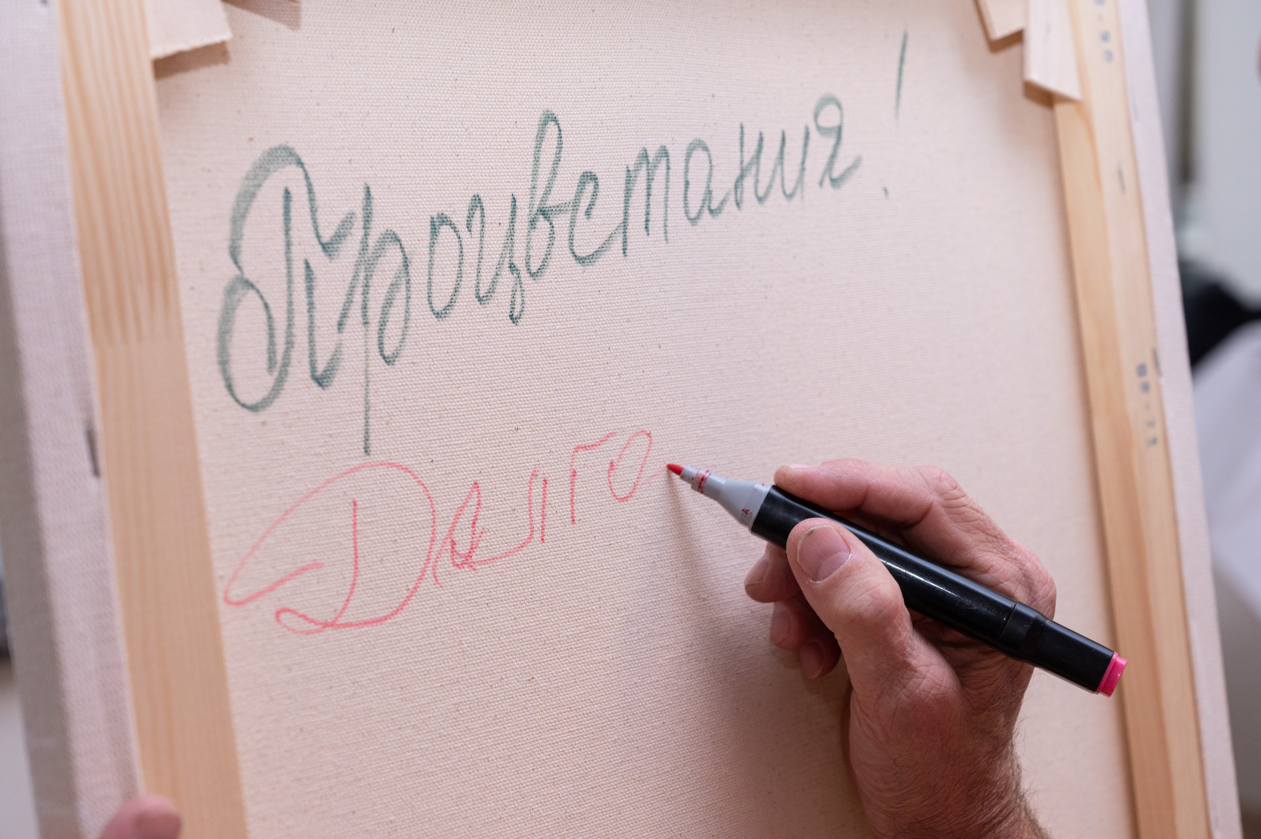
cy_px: 420
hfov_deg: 32.9
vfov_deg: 22.2
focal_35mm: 61
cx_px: 630
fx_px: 2135
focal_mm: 61
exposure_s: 1/160
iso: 1000
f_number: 6.3
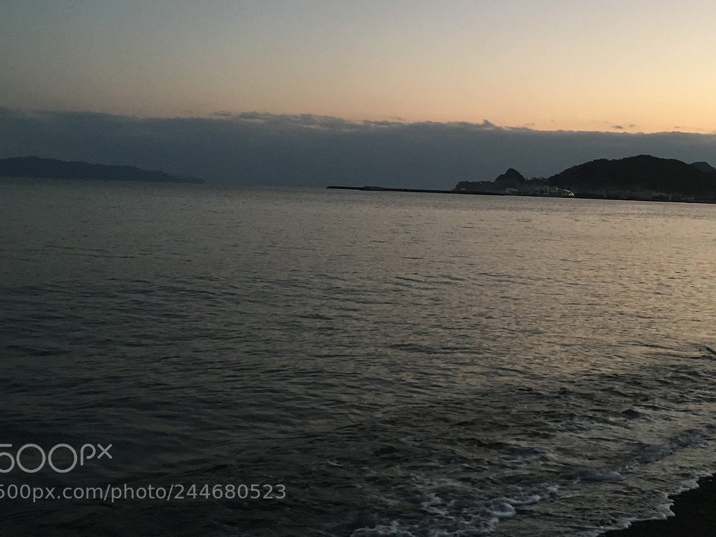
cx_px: 461
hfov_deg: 45.3
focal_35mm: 41
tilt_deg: +2.7
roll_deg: -2.8
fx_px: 848
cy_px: 162
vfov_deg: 34.7
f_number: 2.2
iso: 100
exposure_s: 1/30
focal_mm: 4.15
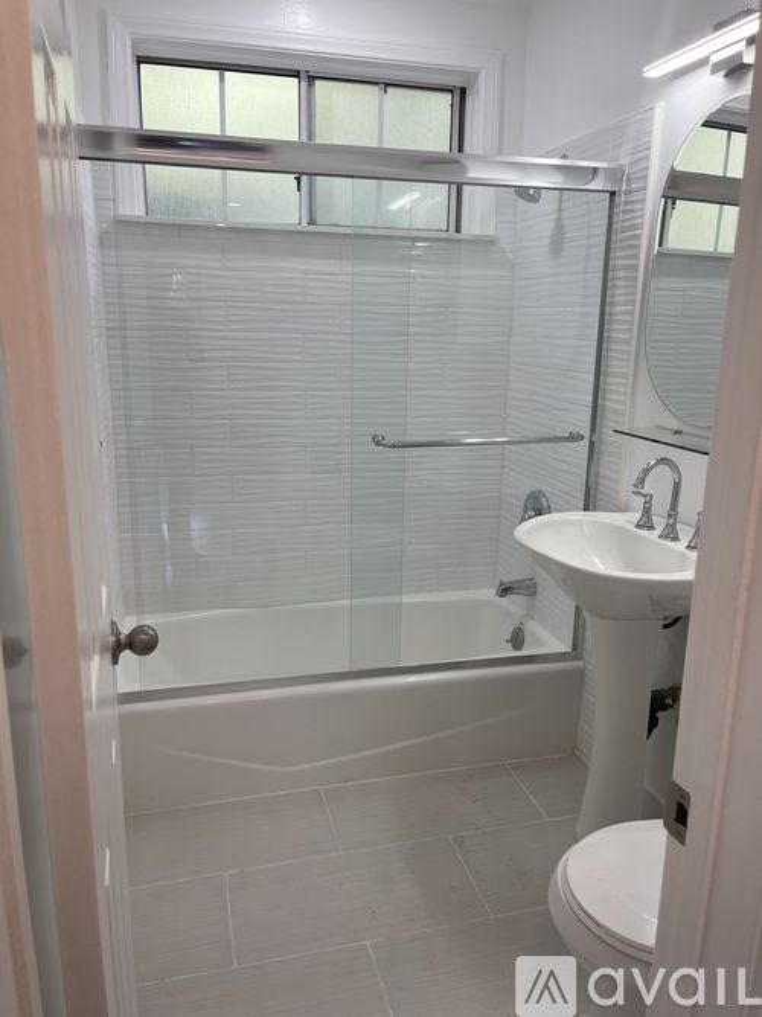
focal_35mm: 25
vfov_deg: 69.4
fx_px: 734
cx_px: 381
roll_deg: -0.9
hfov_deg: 54.9
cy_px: 508
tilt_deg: -12.3
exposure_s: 1/120
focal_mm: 5.1
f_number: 1.6
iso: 40
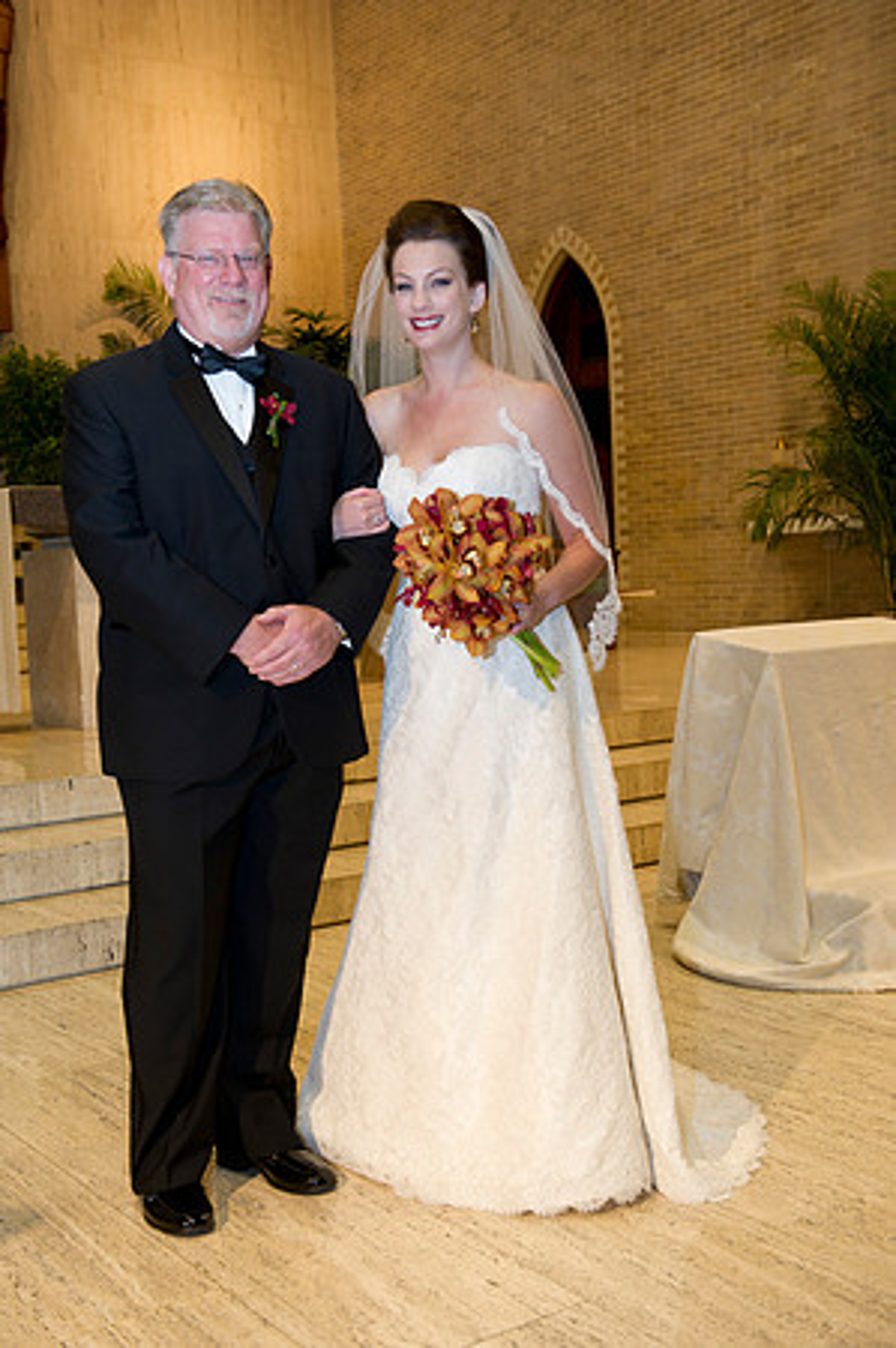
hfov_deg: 30.4
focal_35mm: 44
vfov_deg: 44.5
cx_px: 448
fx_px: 1646
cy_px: 674
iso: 800
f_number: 4.5
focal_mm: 44
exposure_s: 1/60
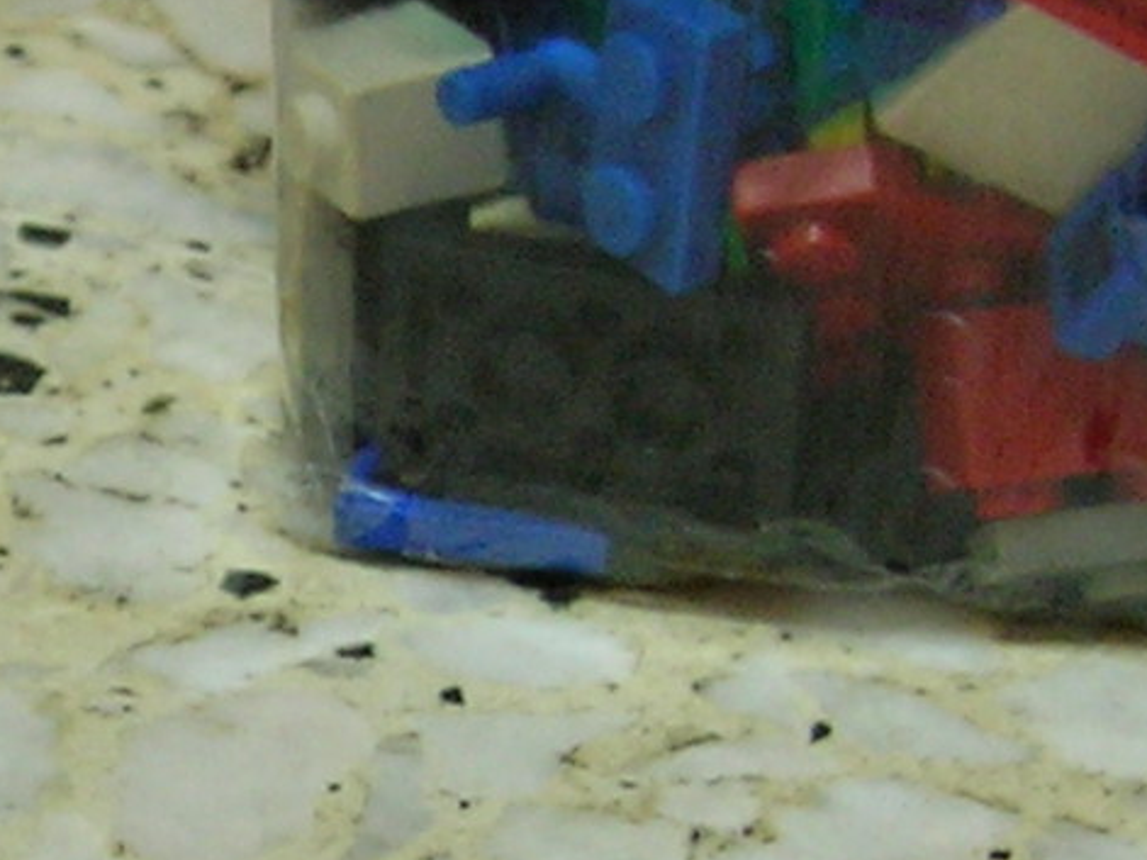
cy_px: 631
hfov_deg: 11.9
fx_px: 5466
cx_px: 244
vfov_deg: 9.0
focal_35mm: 165
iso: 100
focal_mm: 5.7
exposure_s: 1/4.8
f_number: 2.9
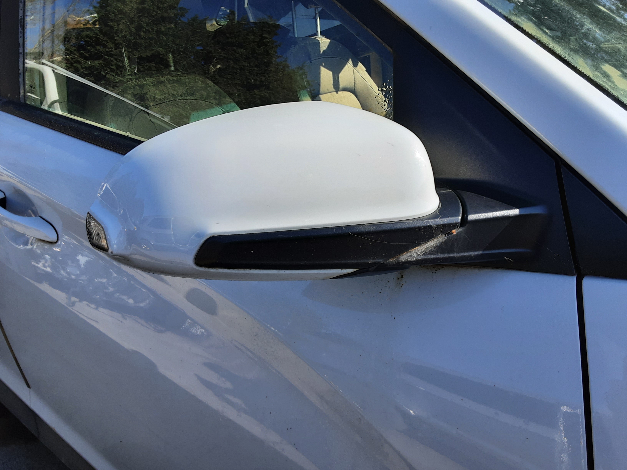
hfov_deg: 65.3
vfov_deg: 51.4
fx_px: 489
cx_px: 314
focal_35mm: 27
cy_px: 235
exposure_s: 1/1493
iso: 40
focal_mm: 2.91
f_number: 1.9
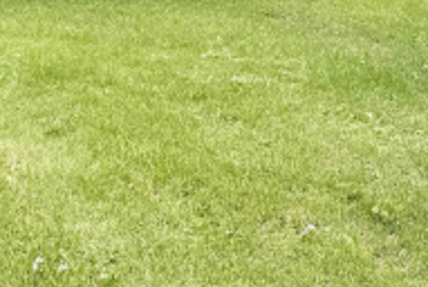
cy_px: -213
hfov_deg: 20.3
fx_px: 1036
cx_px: -198
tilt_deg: +3.9
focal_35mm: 87
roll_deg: +0.0
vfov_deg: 14.1
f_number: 1.78
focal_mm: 6.76
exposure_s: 1/8130
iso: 80
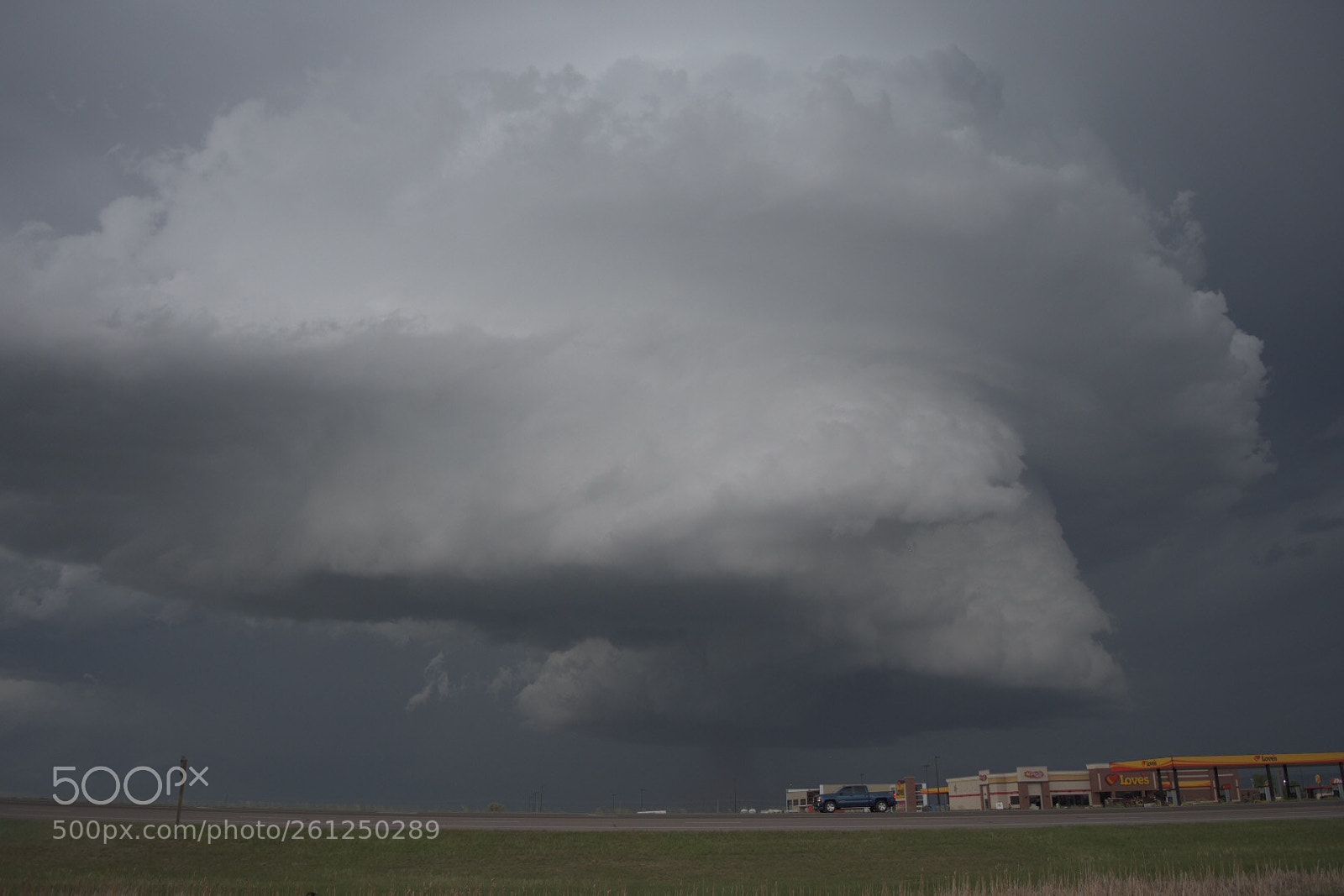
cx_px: 672
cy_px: 448
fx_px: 1008
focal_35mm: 27
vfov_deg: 47.9
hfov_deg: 67.4
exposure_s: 1/640
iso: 100
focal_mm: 18
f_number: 3.5
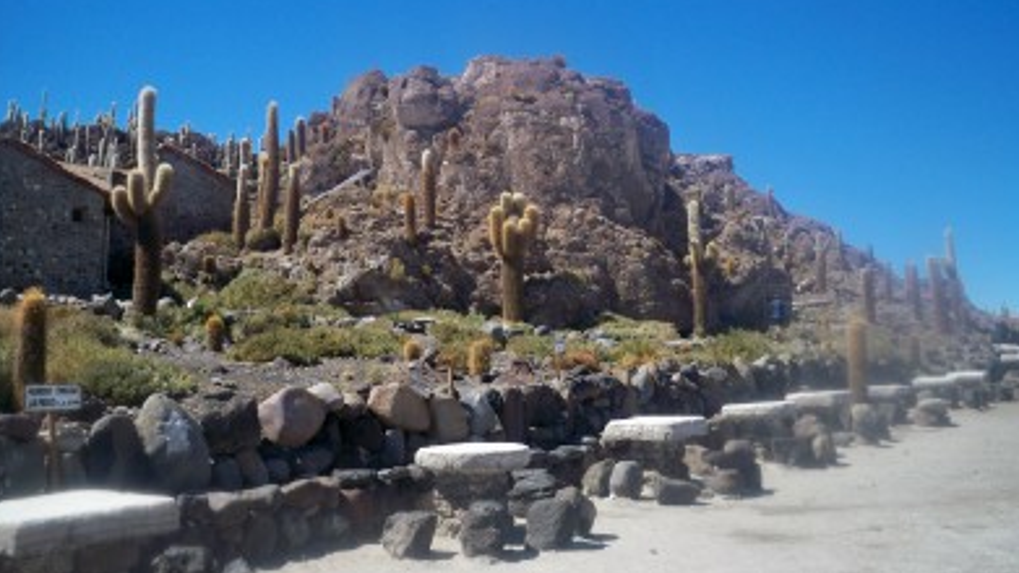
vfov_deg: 30.2
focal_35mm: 39
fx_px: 1054
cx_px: 503
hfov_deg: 51.6
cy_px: 190
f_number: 4.7
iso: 64
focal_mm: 6.3
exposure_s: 1/400
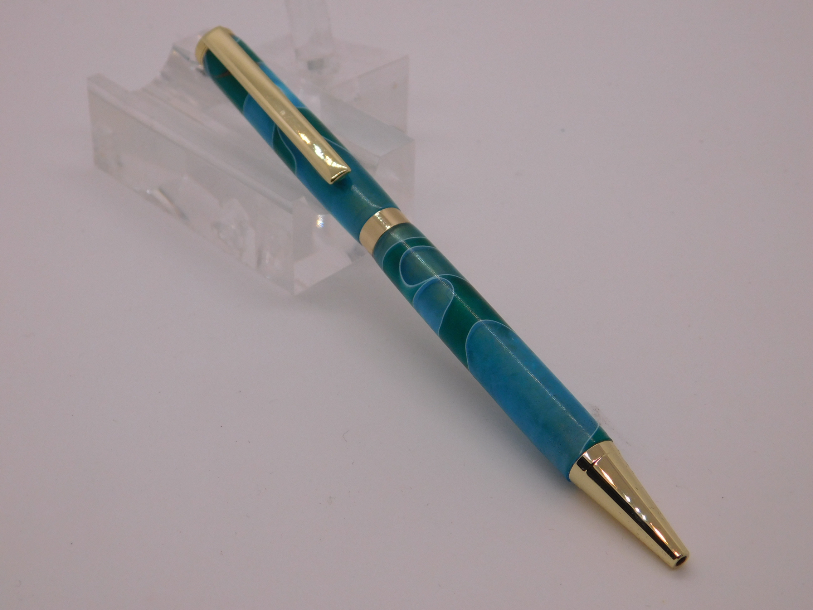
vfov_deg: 22.3
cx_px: 406
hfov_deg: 29.4
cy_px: 305
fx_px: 1550
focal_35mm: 66
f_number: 4.2
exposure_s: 1/160
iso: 125
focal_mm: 11.7
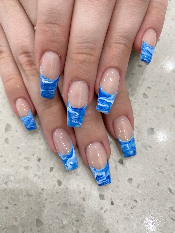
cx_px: 88
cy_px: 116
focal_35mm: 26
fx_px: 175
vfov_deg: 67.3
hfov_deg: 53.1
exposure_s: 1/60
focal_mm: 4.25
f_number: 1.8
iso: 64
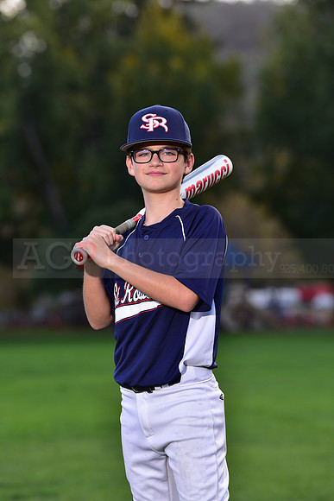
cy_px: 250
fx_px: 2364
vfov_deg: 12.1
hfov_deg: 8.1
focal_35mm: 170
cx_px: 167
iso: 200
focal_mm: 170
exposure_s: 1/250
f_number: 4.5
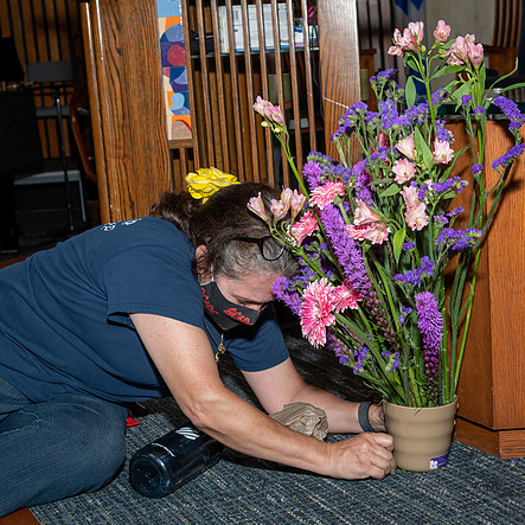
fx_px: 1167
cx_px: 299
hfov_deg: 25.3
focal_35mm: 68
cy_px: 264
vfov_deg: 25.4
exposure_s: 1/250
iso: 320
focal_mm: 35
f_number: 5.6
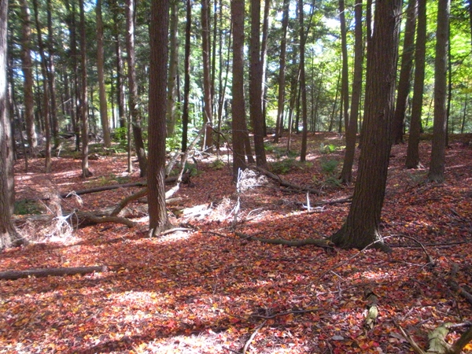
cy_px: 177
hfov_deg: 51.4
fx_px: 491
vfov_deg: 39.7
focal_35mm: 36
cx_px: 236
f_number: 3.5
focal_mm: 6.3
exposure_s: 1/125
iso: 638
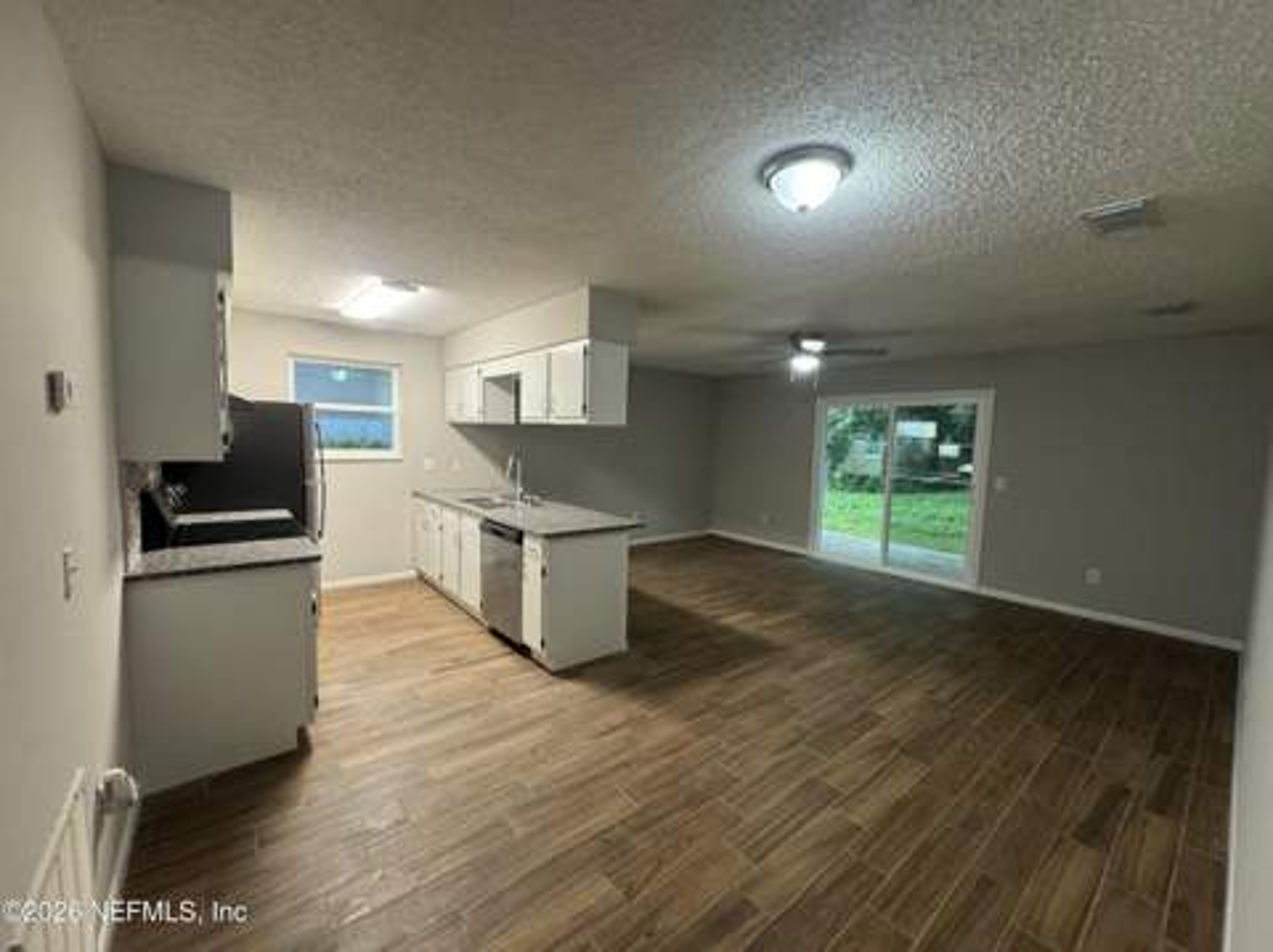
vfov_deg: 85.6
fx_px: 514
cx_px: 636
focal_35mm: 14
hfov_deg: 102.1
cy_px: 476
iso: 200
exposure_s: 1/60
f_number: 2.2
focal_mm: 2.22
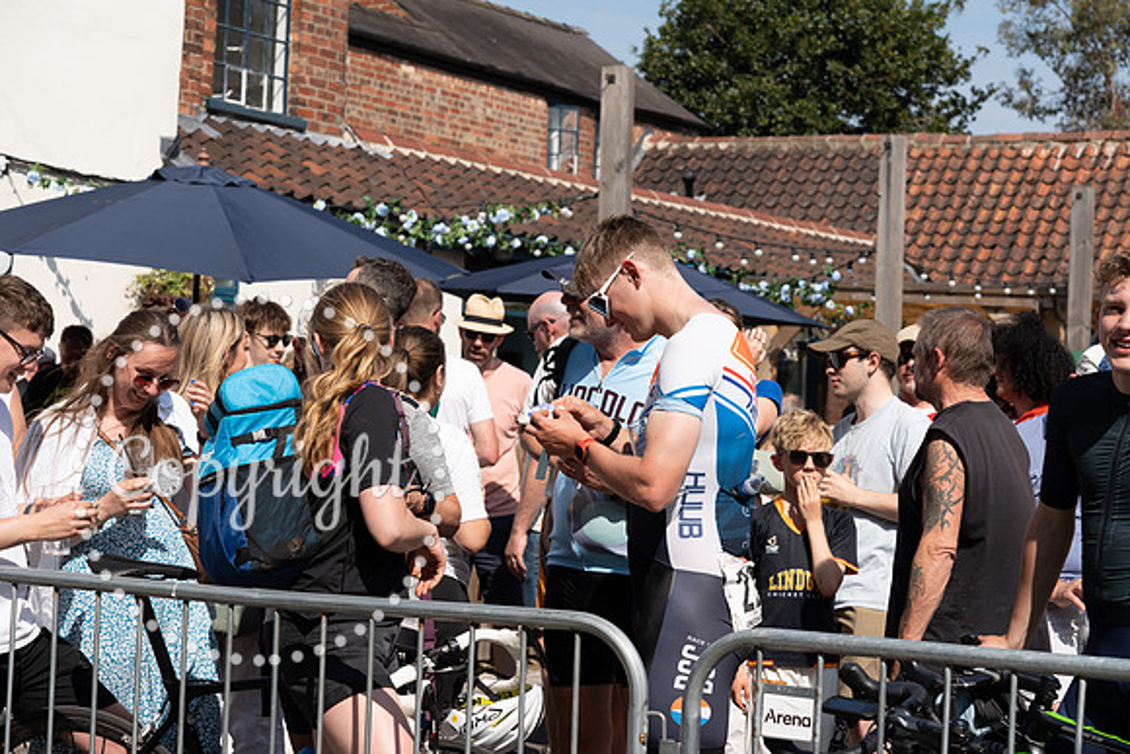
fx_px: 2355
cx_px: 565
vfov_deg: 18.2
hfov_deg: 27.0
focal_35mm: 75
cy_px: 377
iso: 100
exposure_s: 1/400
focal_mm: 75
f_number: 7.1
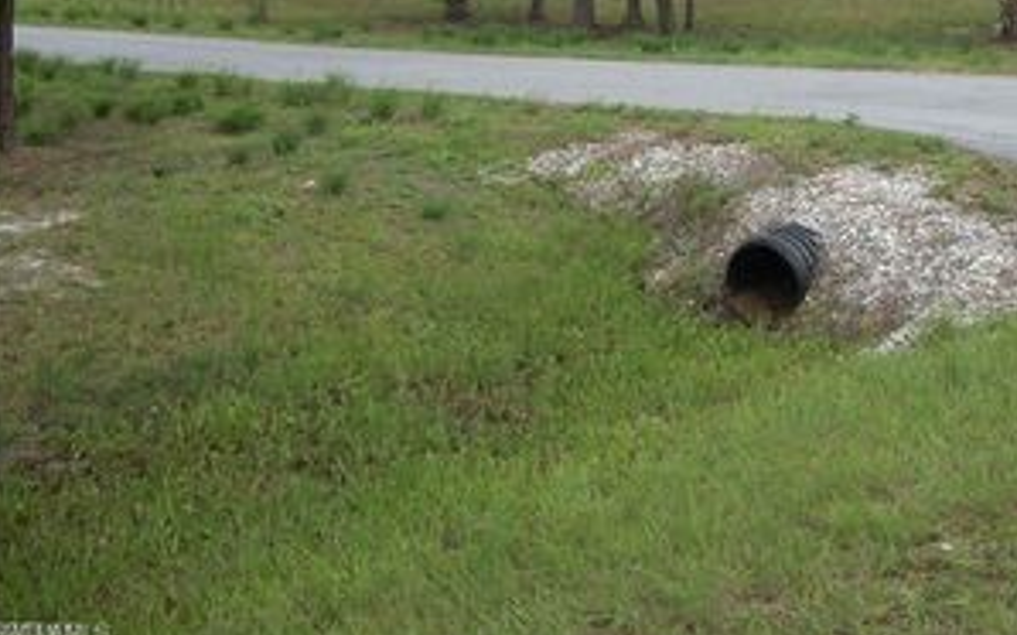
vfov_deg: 21.9
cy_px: 9
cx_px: 840
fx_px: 1579
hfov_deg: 34.4
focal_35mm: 57
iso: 80
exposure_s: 1/100
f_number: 8.8
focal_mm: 5.7
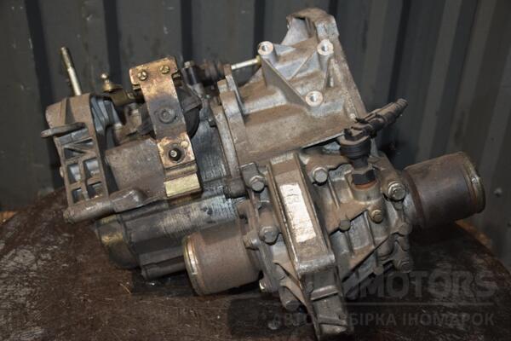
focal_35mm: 45
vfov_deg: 29.9
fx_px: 639
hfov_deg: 43.6
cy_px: 170
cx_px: 256
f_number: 5
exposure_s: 1/60
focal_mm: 30
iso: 800
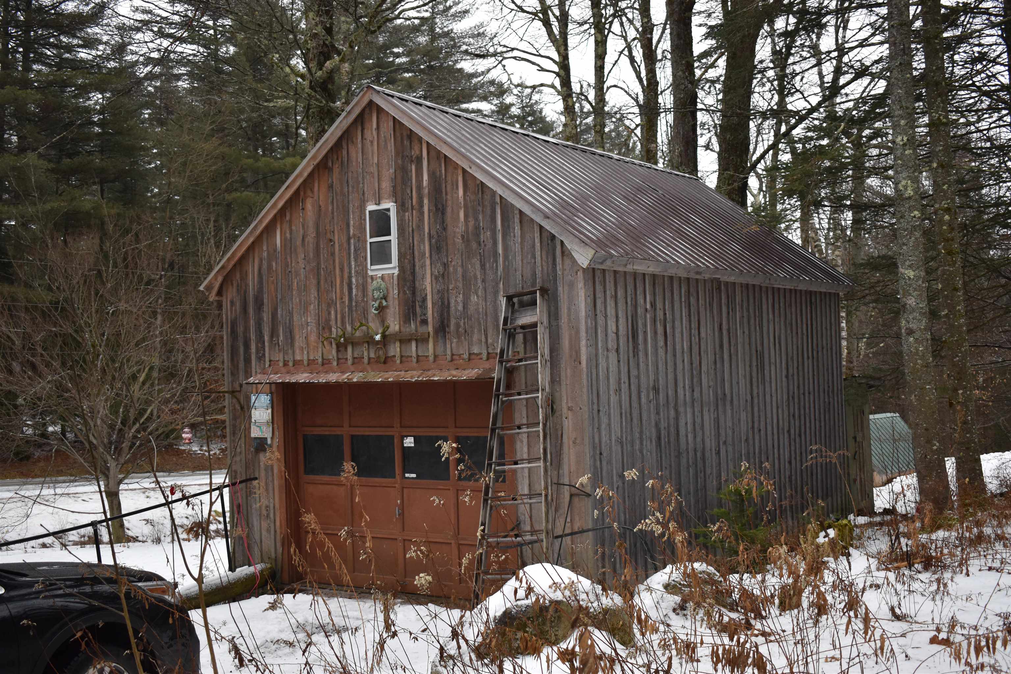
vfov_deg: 34.2
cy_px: 337
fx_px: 1095
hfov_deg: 49.6
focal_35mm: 39
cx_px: 506
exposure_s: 1/250
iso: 400
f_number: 4
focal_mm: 26
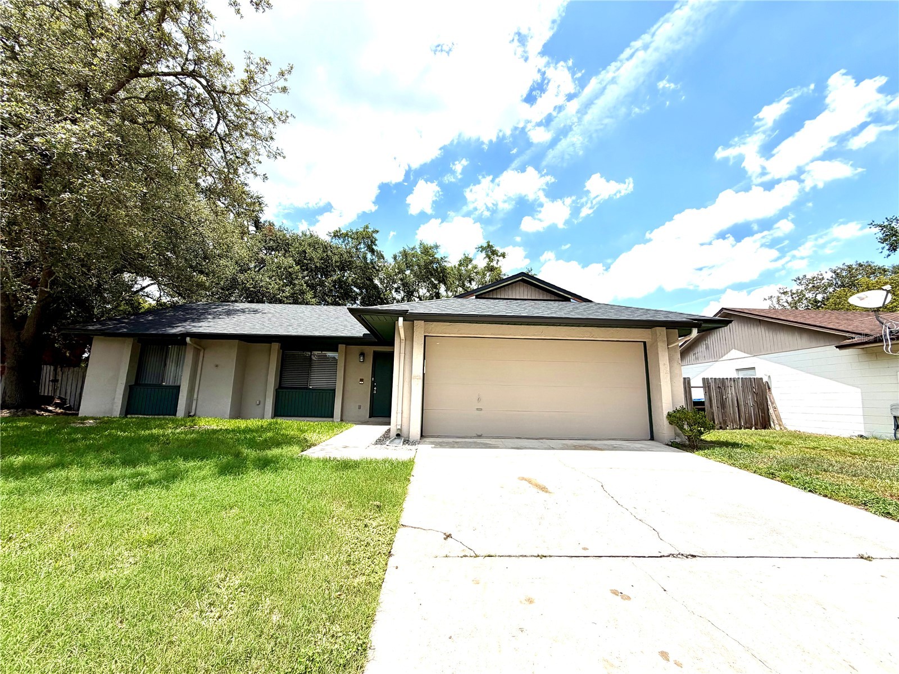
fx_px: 364
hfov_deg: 102.1
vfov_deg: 85.7
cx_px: 450
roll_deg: -1.3
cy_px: 337
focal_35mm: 14
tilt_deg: +9.3
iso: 20
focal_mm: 2.22
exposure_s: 1/1235
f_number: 2.2
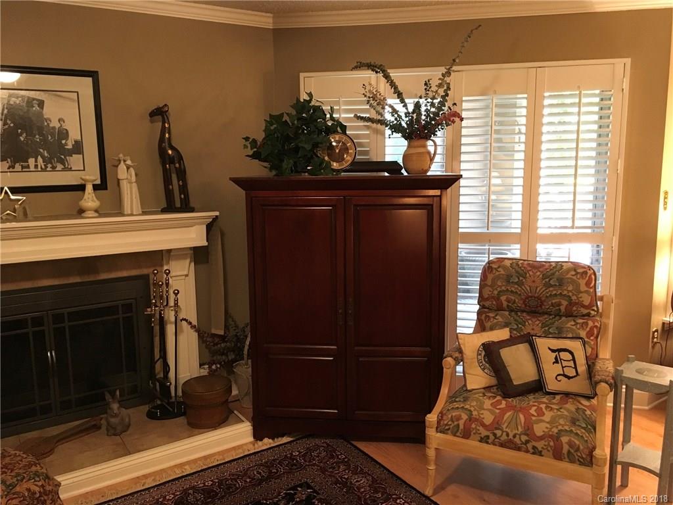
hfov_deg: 61.7
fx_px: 564
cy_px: 252
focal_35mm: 29
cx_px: 336
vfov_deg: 48.2
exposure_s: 1/30
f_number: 2.2
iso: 200
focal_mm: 4.15
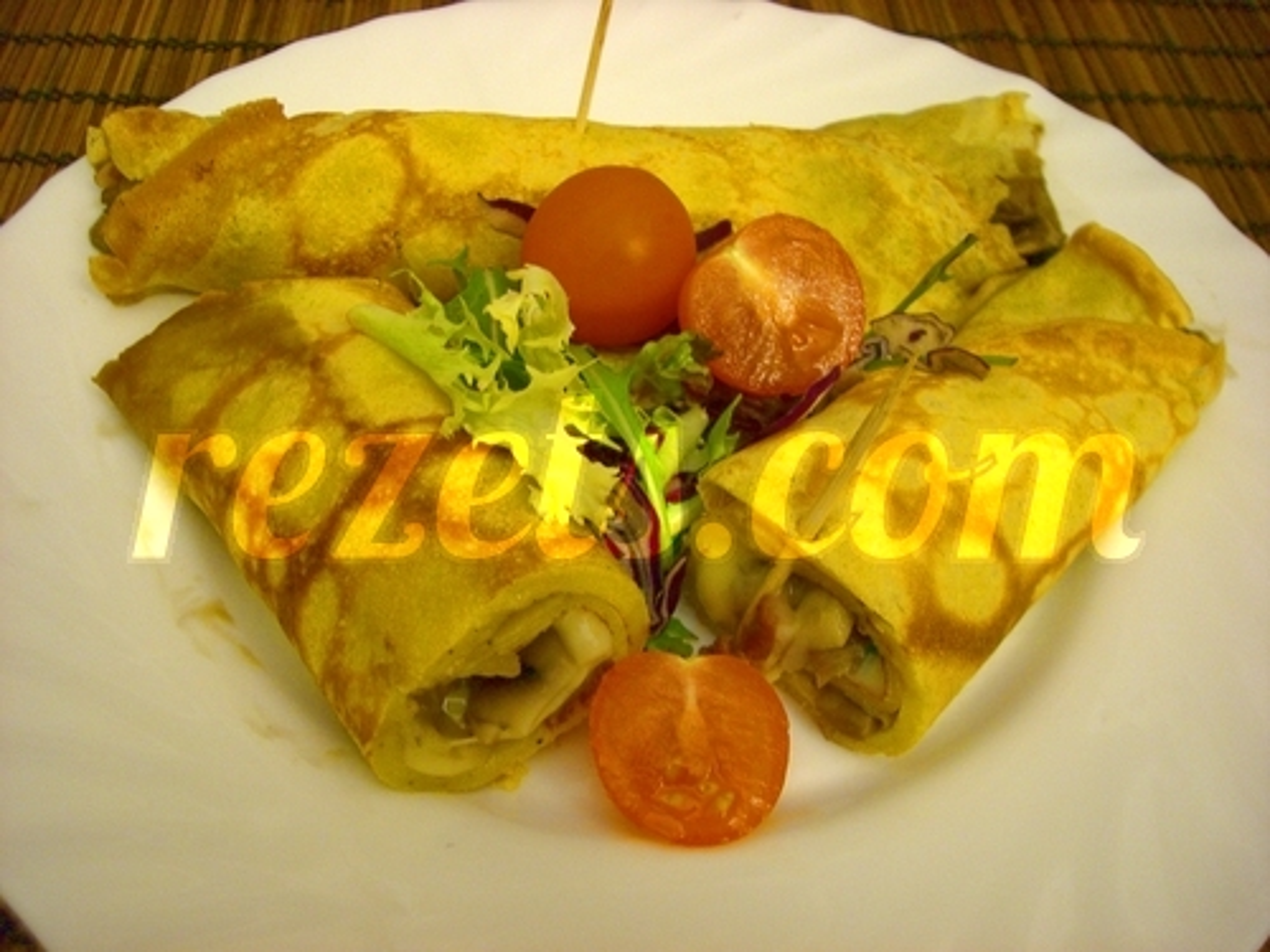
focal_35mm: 38
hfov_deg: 49.0
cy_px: 476
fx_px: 1394
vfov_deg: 37.7
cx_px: 635
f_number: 2.7
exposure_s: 1/8
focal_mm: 6.2
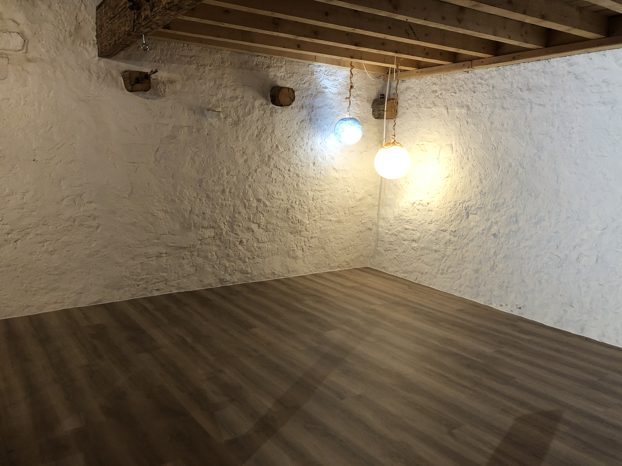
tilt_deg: -8.9
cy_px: 233
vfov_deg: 49.7
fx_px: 503
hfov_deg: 63.4
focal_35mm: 28
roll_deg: -0.1
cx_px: 311
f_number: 1.8
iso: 100
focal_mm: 4
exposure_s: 1/14
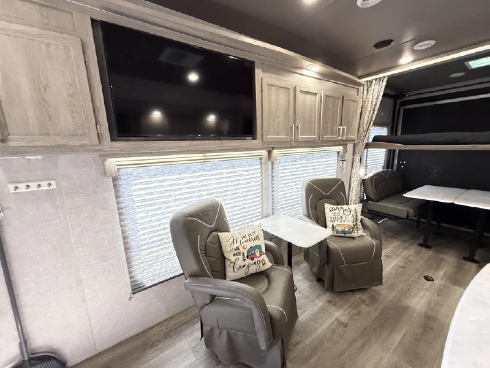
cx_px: 245
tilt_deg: -10.4
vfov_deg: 85.7
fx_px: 198
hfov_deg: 102.1
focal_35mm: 14
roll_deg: +1.3
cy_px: 184
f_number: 2.2
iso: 640
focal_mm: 2.22
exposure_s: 1/60
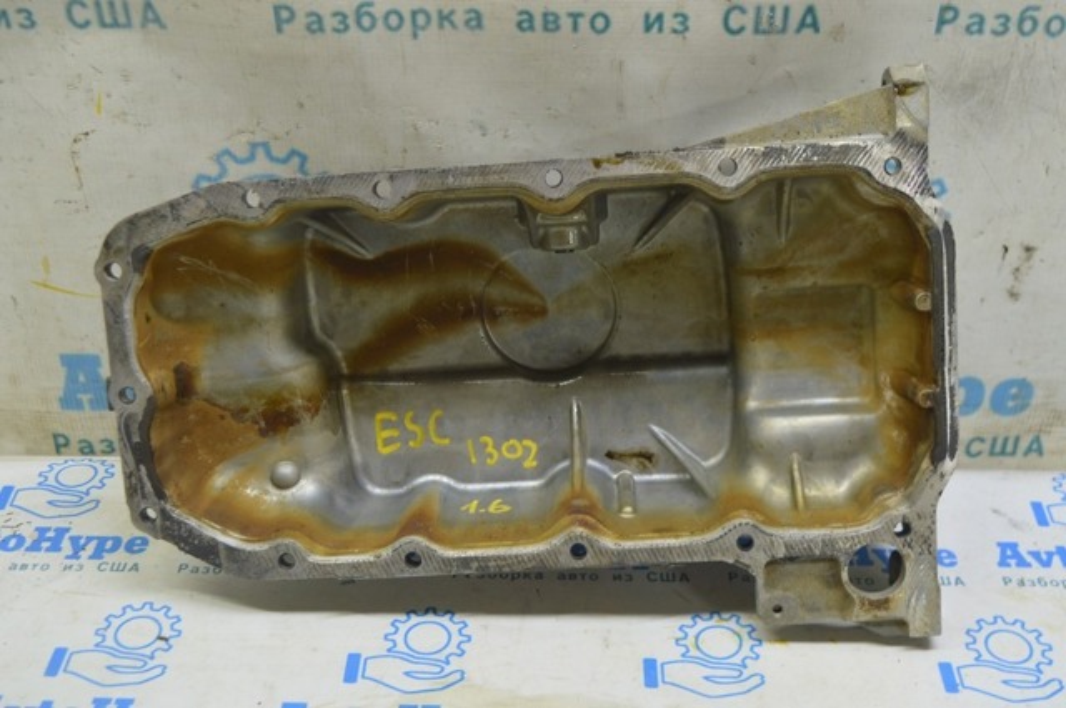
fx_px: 1375
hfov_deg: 42.4
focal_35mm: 46
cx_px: 533
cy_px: 354
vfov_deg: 28.9
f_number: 5.6
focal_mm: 31
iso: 400
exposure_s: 1/20
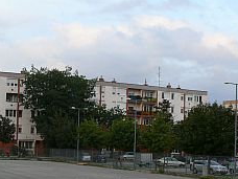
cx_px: 65
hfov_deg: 27.8
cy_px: 141
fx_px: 474
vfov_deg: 21.1
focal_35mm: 69
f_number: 4
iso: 100
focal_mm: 7.4
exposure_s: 1/100
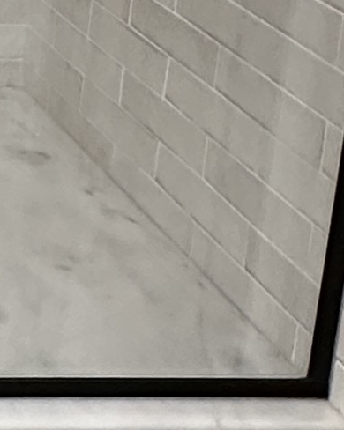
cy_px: -139
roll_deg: -1.7
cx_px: -512
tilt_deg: -12.6
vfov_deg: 16.1
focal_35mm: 113
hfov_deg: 11.2
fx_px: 1439
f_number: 2.2
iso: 250
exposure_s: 1/120
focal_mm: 2.22
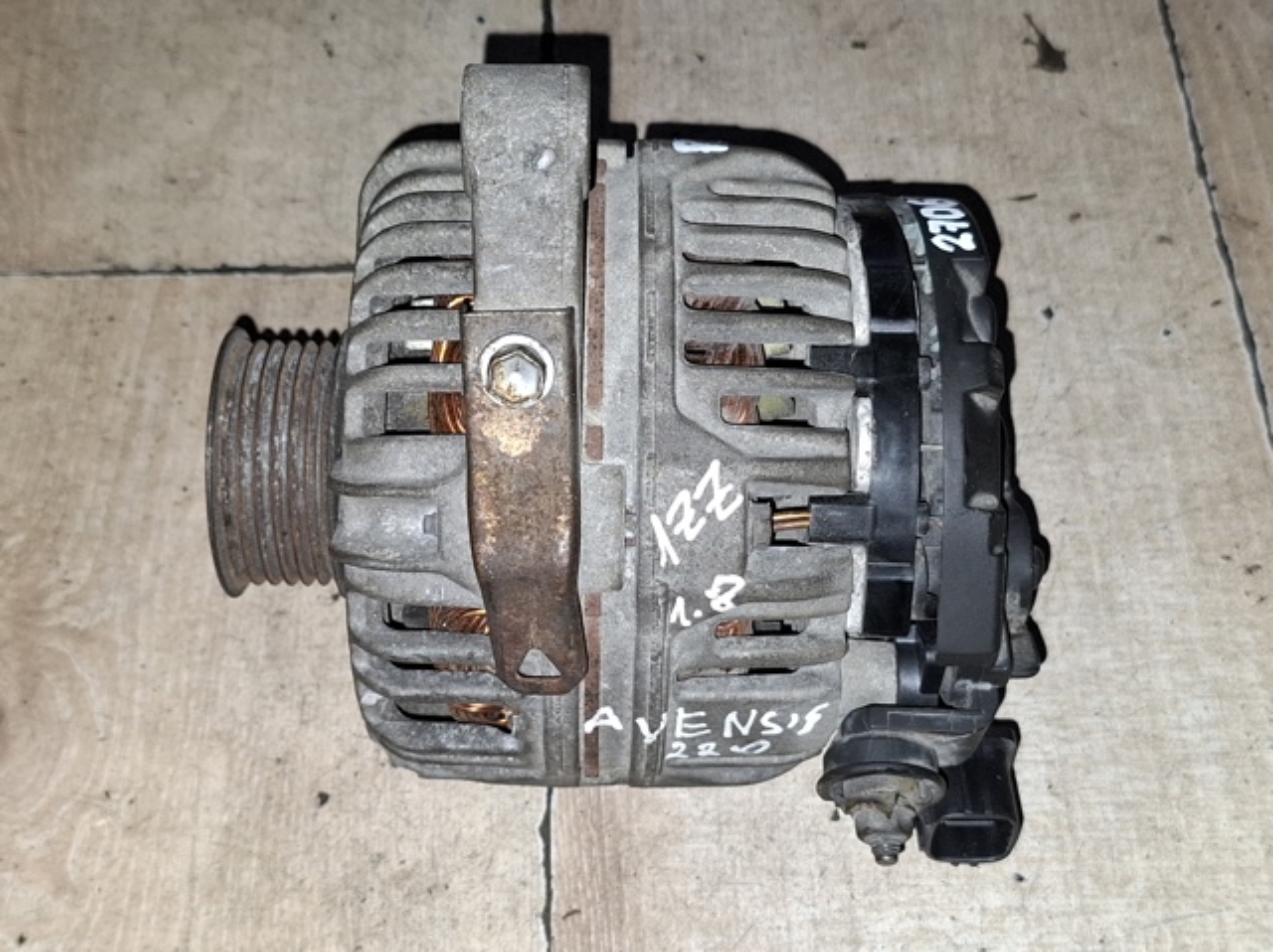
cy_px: 476
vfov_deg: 58.8
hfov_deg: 74.0
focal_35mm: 23
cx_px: 636
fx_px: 845
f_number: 1.8
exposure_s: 1/60
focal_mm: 5.54
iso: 250
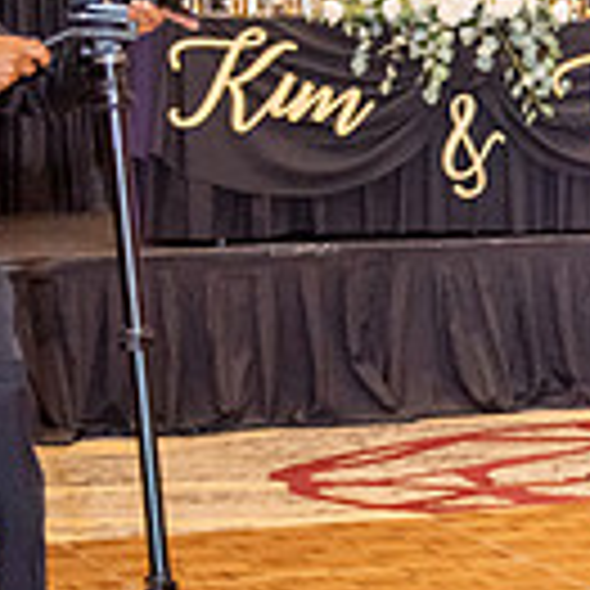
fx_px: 3780
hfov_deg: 8.4
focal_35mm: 196
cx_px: 1279
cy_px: 372
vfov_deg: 8.9
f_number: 2.8
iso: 1600
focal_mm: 52
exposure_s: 1/80
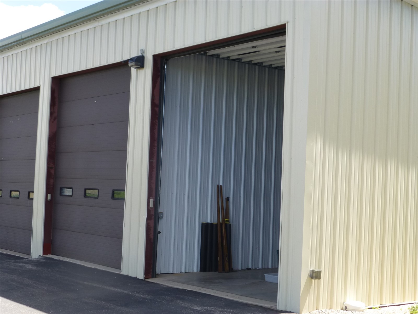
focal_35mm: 58
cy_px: 157
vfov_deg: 25.2
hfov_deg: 33.2
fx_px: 700
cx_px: 209
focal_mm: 10.3
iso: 100
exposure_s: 1/200
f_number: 4.7
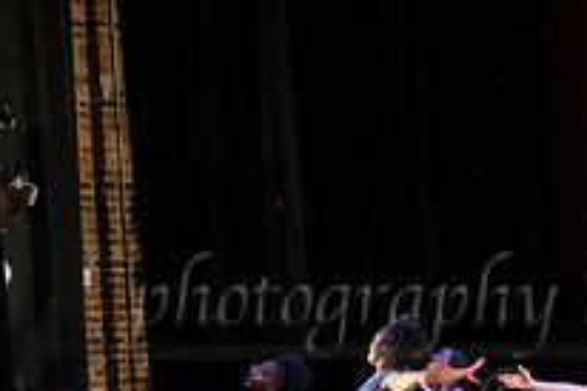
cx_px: 842
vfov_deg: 10.8
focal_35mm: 126
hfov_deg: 15.2
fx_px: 2053
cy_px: 395
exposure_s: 1/400
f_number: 4
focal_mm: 38
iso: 6400
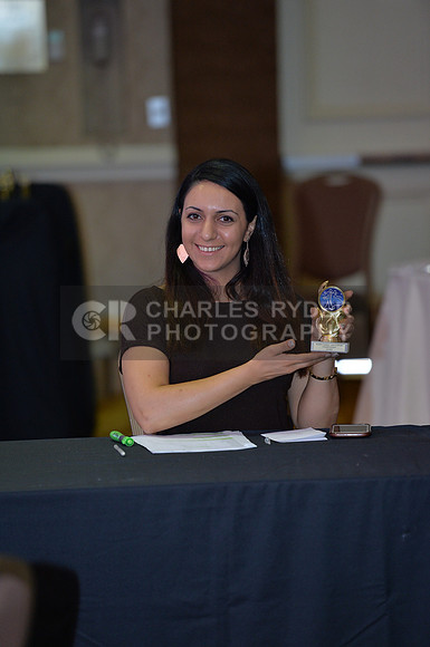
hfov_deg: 6.8
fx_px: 3594
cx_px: 215
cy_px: 324
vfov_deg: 10.3
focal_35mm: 200
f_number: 3.2
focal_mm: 200
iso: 1250
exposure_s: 1/250
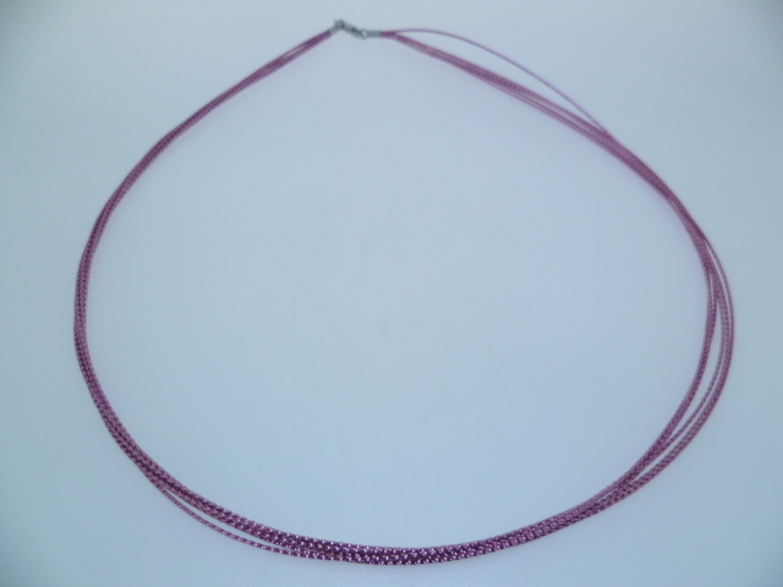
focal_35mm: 28
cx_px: 392
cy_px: 294
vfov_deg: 49.7
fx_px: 633
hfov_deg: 63.4
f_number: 2.8
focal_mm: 5
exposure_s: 1/250
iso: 80
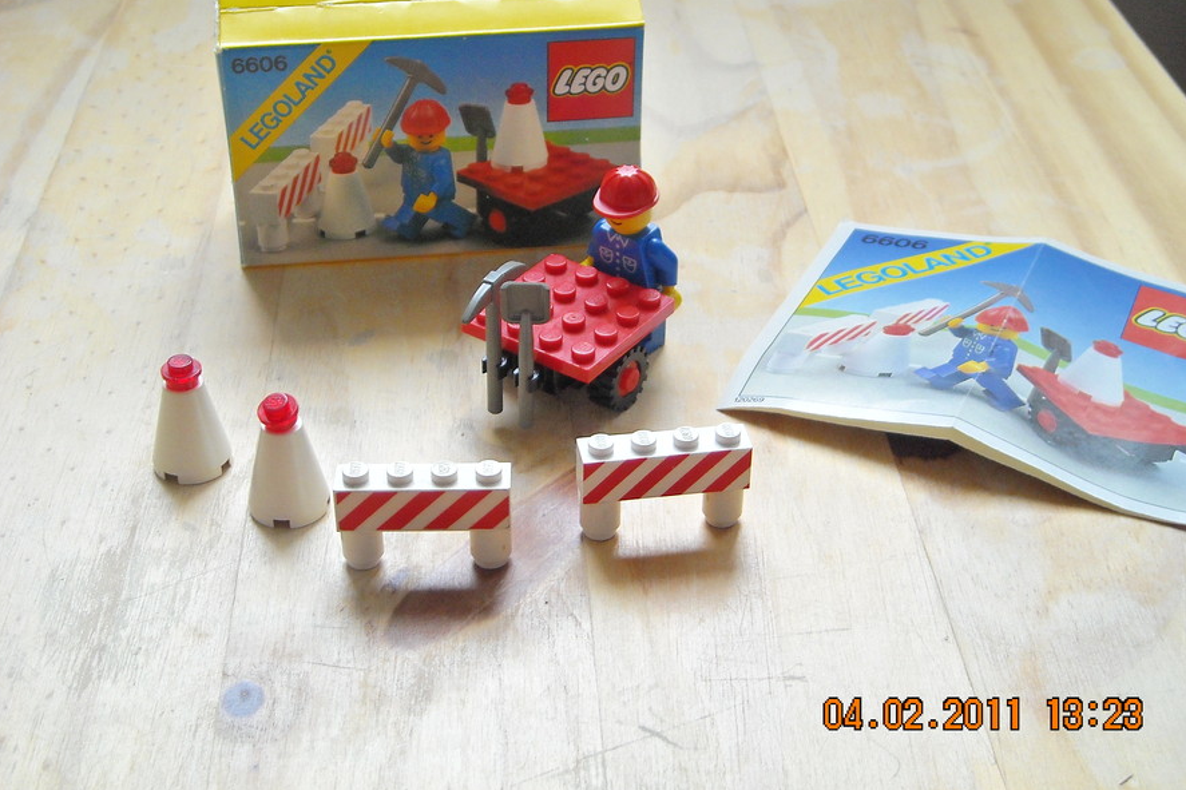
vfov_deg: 23.8
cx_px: 592
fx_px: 1877
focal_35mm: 57
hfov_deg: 35.1
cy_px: 358
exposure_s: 1/52
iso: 141
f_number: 3.3
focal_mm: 8.85
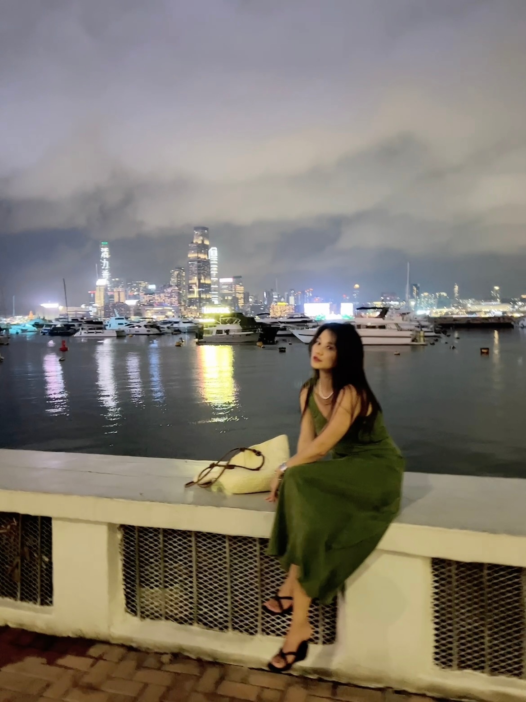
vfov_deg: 67.3
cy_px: 351
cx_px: 263
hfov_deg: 53.1
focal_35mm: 26
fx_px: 527
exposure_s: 1/25
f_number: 1.5
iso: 800
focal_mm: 5.7
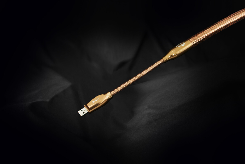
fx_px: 306
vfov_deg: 29.9
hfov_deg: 43.6
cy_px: 82
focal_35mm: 45
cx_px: 122
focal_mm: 45
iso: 400
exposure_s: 1/2
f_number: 8
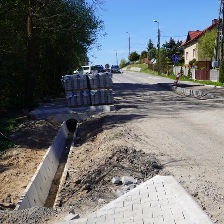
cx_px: 143
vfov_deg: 40.3
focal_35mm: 42
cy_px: 113
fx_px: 305
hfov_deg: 40.0
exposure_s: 1/640
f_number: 5
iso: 100
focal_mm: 21
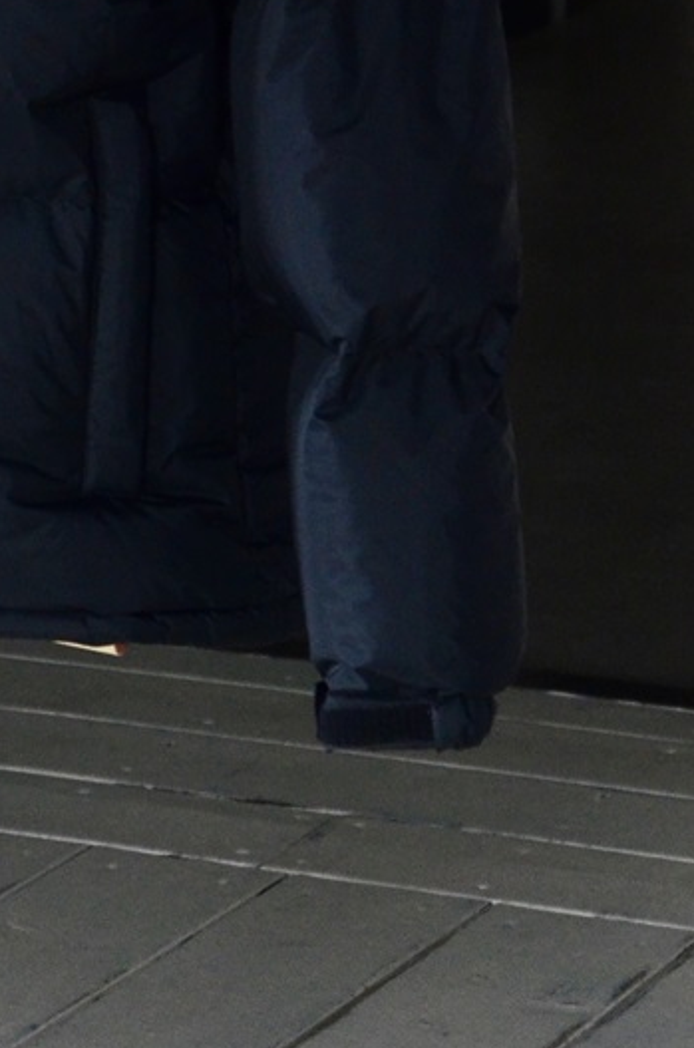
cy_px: 202
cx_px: -105
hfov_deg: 7.2
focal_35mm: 189
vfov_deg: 10.9
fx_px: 5490
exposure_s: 1/60
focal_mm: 44
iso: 1600
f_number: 5.6
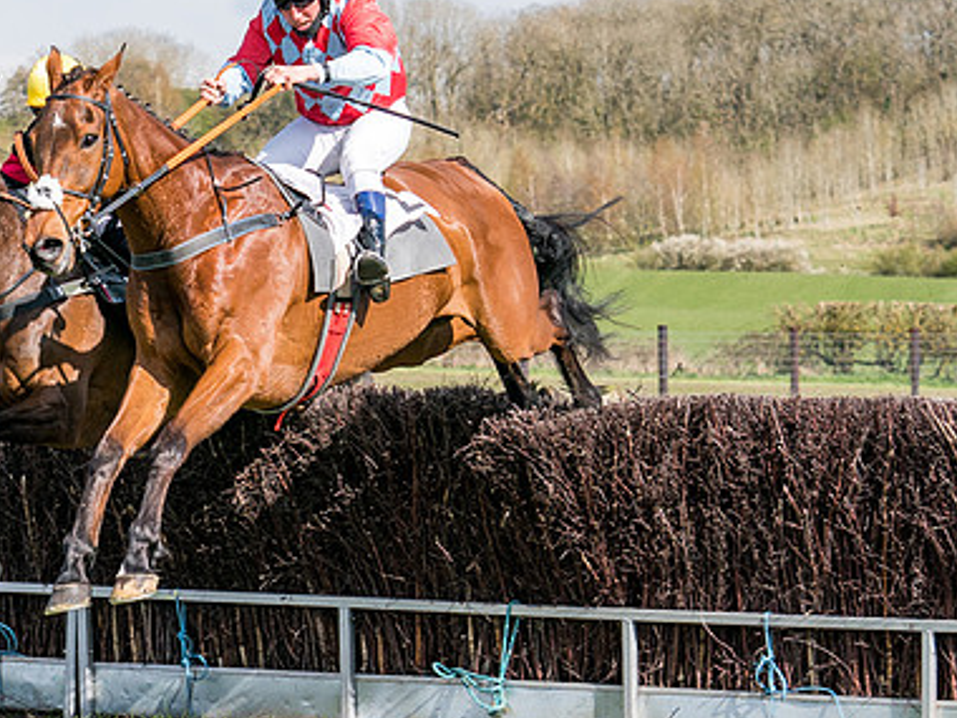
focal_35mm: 197
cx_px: 19
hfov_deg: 10.0
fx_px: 5446
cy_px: 377
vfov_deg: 7.5
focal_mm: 70
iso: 400
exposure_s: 1/1600
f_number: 5
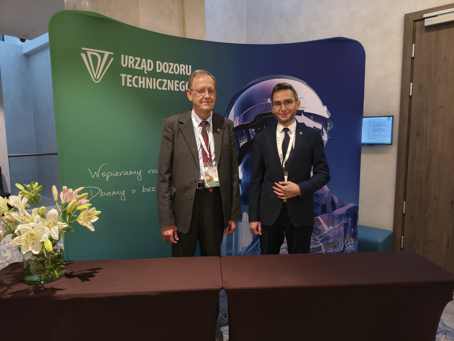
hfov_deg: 71.6
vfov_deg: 56.8
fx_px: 315
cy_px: 170
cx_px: 227
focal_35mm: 24
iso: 1330
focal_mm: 5.56
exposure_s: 1/33.3
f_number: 1.8
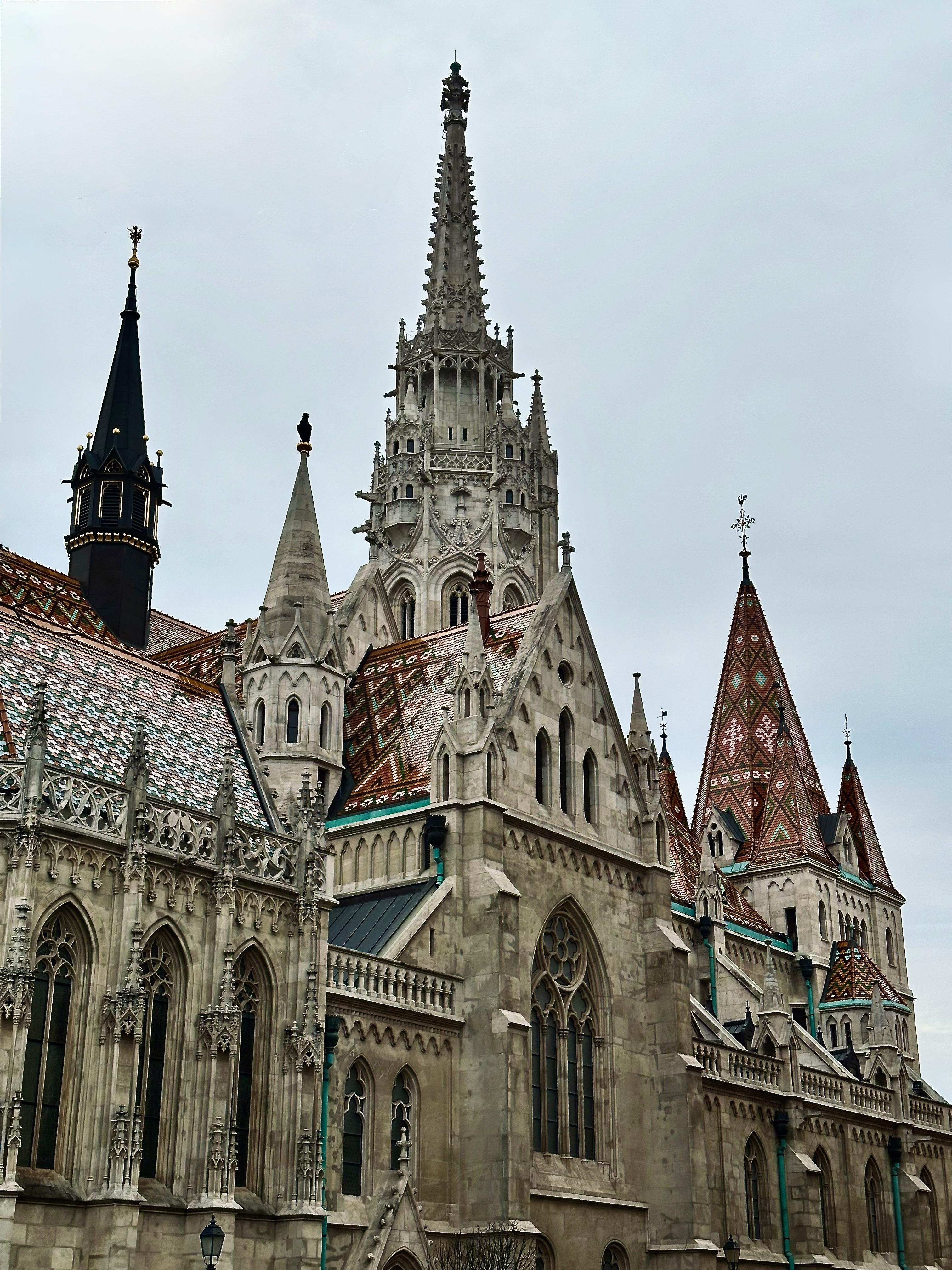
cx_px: 476
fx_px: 1760
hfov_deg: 30.3
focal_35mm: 48
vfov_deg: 39.7
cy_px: 635
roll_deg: +0.0
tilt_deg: +21.8
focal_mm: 6.86
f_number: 1.78
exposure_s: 1/8197
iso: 64
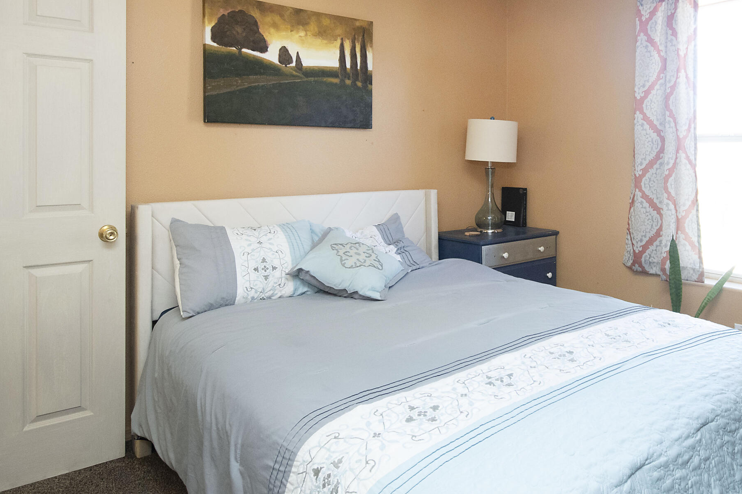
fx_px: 515
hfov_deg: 70.3
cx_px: 466
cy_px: 200
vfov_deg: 50.9
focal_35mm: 25
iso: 1000
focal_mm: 10
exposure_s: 1/40
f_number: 7.1
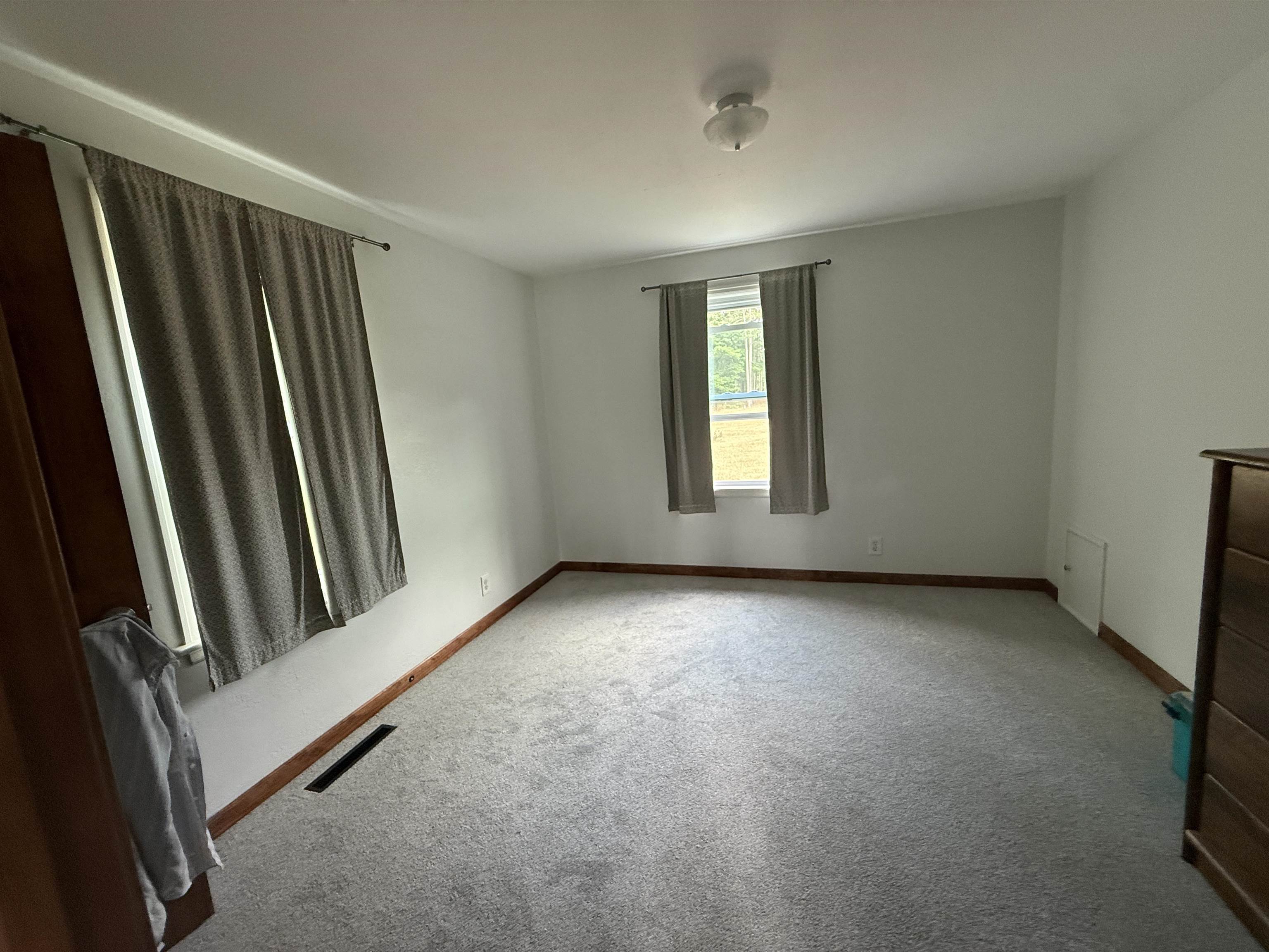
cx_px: 634
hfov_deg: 102.1
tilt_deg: -8.3
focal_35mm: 14
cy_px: 476
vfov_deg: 85.7
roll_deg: +3.9
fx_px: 513
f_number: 2.2
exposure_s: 1/81
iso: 320
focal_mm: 2.22
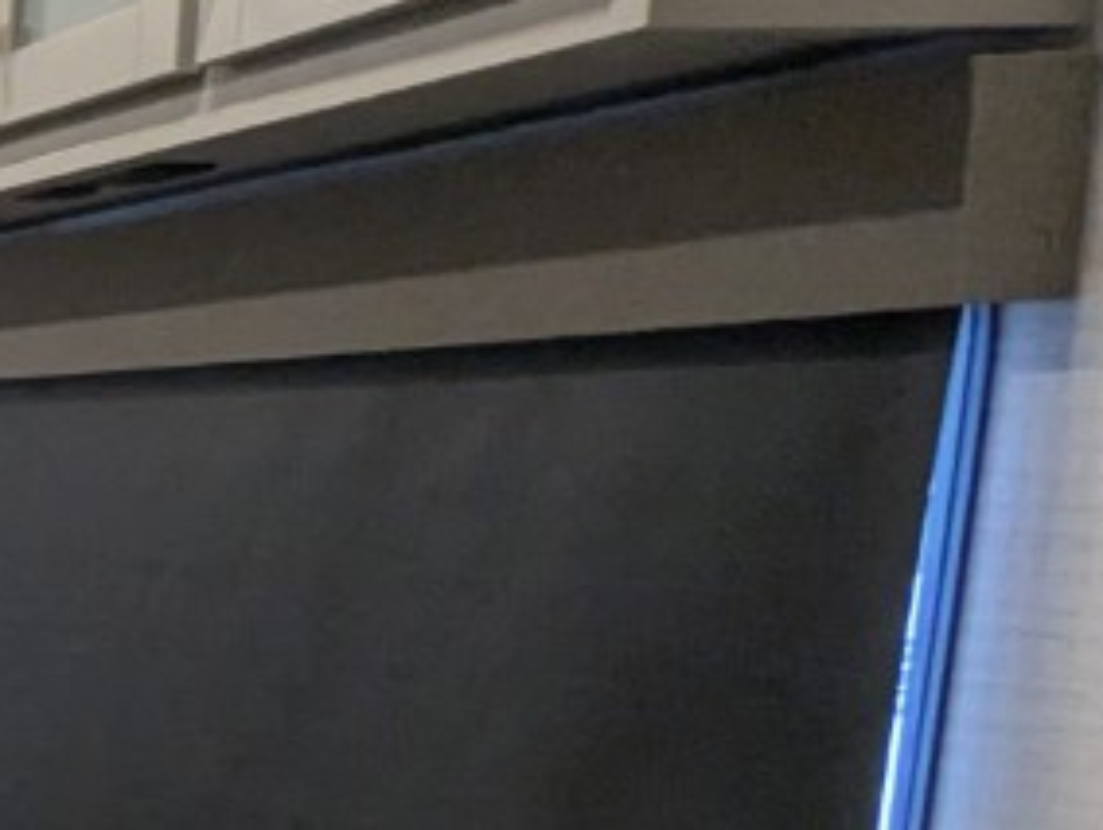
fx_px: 2520
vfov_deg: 17.9
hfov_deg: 17.5
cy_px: 947
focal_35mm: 79
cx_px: -1109
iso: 294
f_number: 2.2
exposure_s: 1/57.5
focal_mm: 2.35
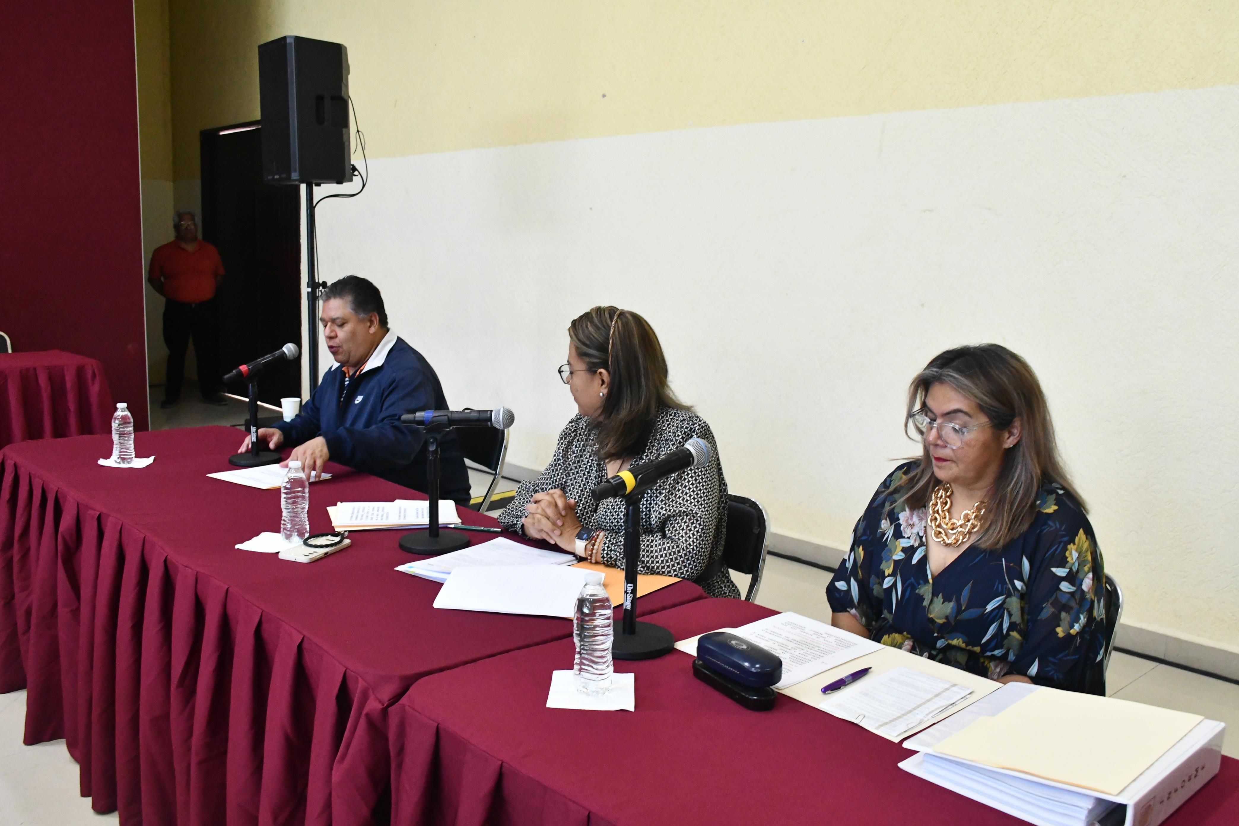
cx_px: 620
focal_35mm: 30
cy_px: 413
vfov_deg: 43.6
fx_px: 1032
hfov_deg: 61.9
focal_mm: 20
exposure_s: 1/60
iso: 4000
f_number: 7.1
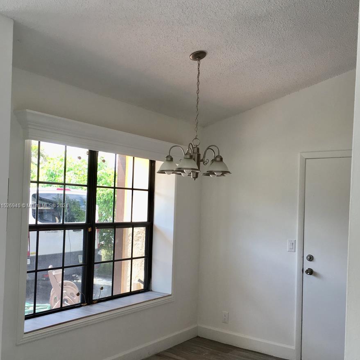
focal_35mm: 35
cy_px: 206
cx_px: 178
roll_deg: -2.5
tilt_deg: +0.6
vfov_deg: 47.1
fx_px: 412
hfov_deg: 47.2
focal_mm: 4.15
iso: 32
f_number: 2.2
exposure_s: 1/120
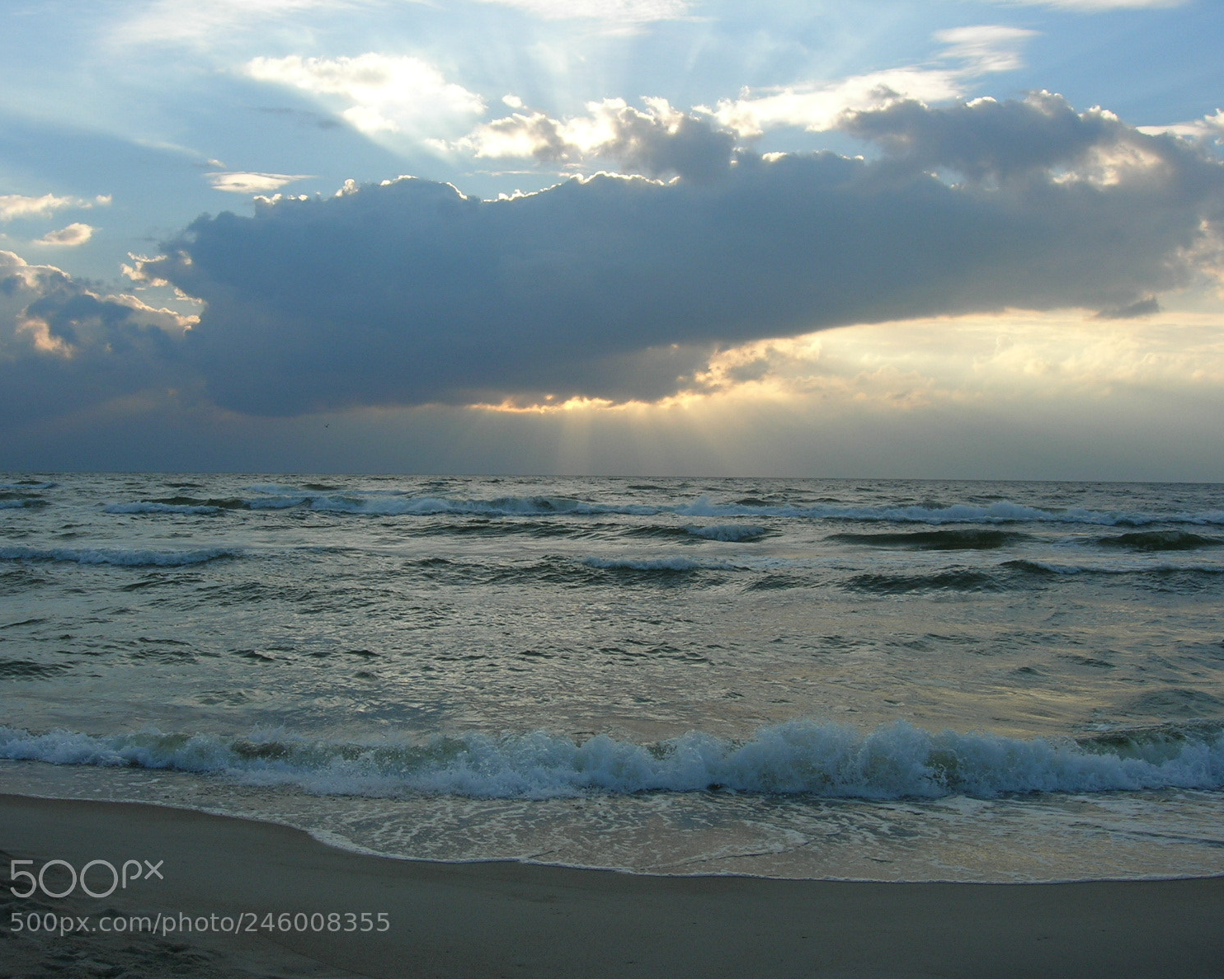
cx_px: 619
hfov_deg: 45.8
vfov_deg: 37.3
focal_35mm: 40
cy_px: 492
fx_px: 1449
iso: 64
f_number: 4.8
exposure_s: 1/451
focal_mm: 7.8
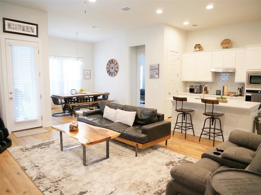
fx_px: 181
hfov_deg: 71.6
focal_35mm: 24
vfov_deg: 56.8
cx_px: 130
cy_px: 98
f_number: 2.8
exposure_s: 1/60
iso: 640
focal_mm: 12
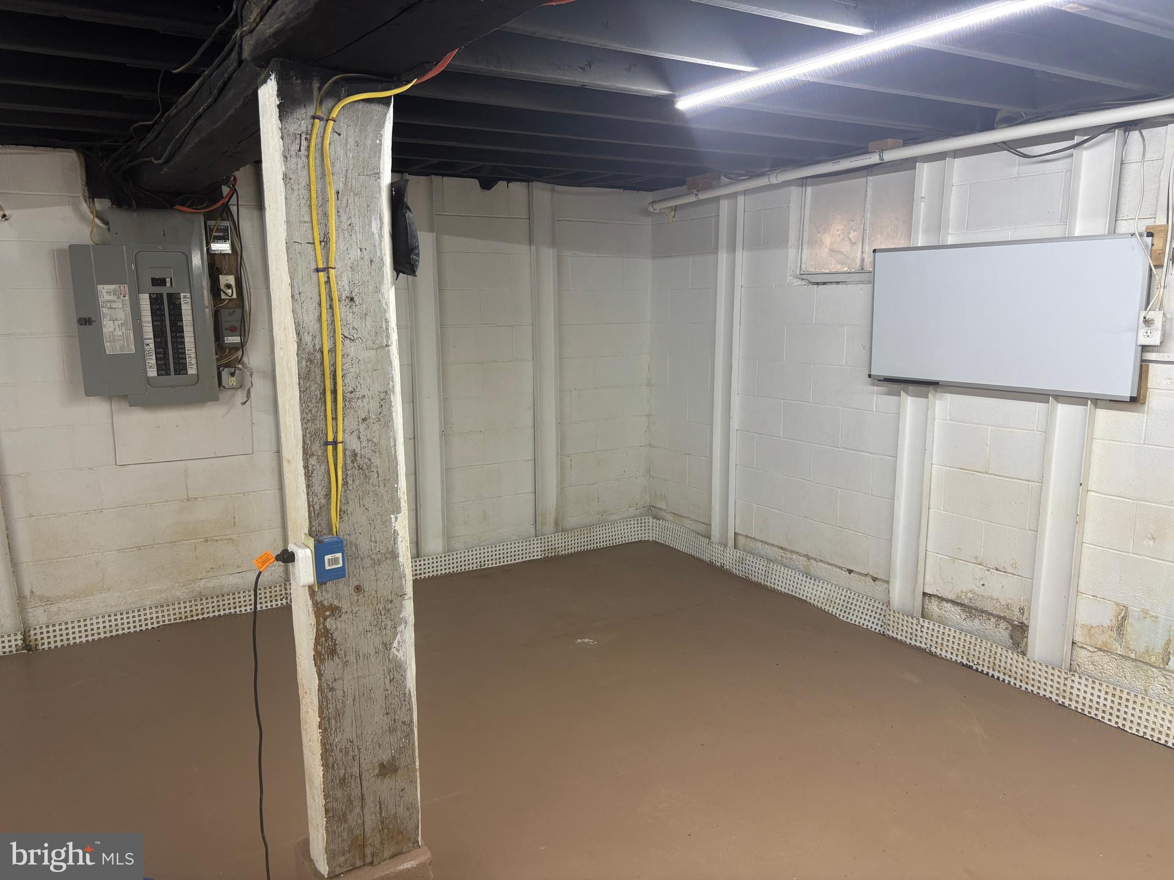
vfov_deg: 53.1
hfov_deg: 67.3
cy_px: 440
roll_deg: +0.8
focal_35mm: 26
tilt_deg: -9.3
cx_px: 587
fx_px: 882
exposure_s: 1/60
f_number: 1.6
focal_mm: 5.96
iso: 80
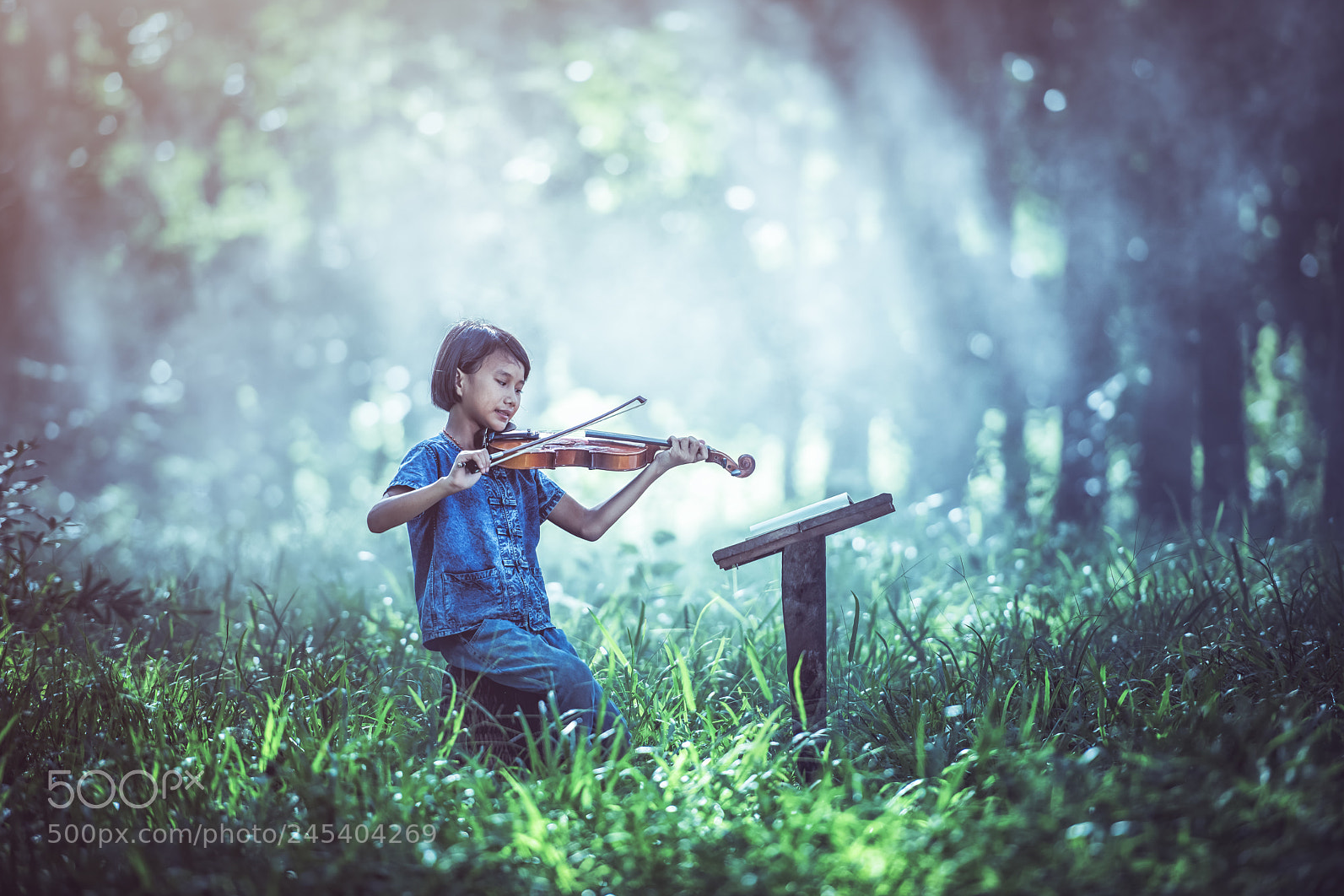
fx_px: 7503
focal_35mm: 201
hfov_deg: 10.2
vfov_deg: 6.8
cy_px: 450
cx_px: 670
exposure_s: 1/320
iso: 140
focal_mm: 200
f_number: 2.8
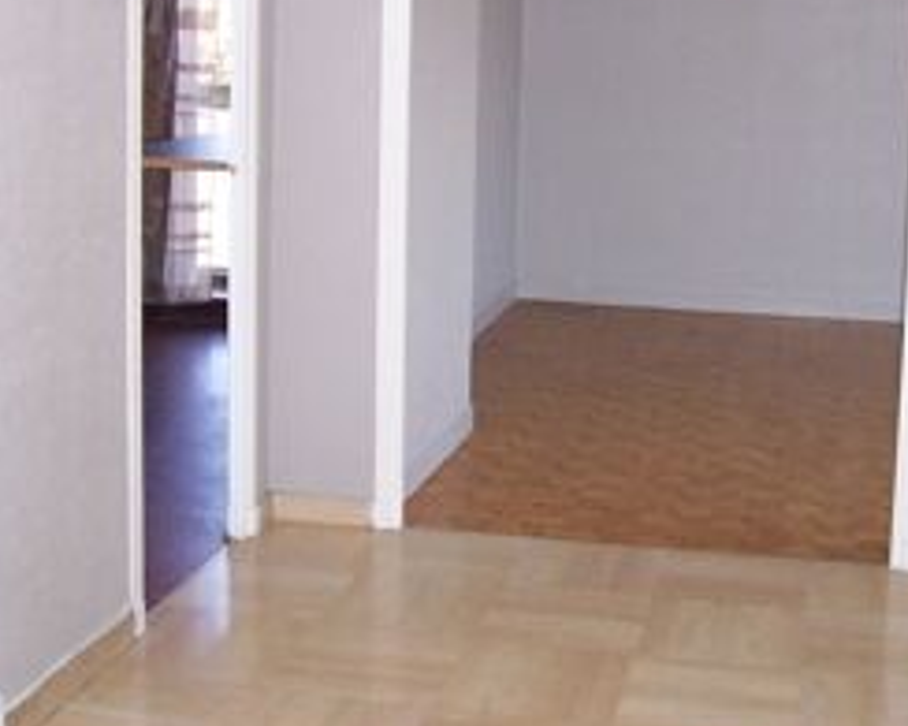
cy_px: 199
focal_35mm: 58
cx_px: 562
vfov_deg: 26.0
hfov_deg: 32.4
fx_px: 1558
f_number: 2.7
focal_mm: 5.6
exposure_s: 1/60
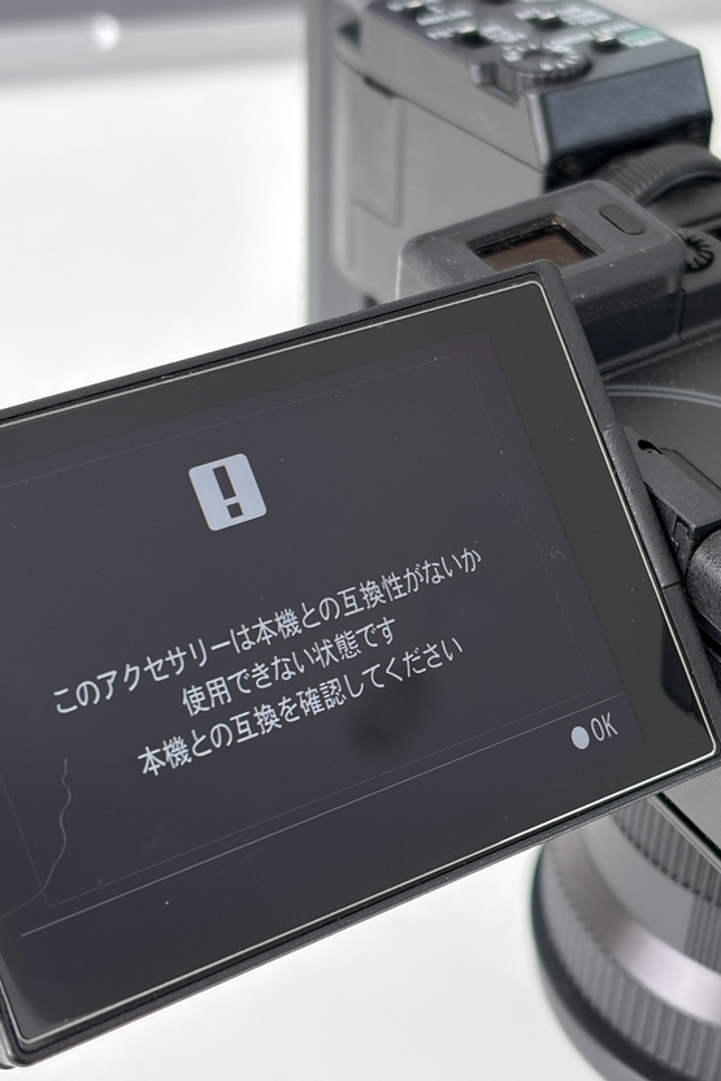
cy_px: 559
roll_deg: -5.2
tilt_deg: -39.9
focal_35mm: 78
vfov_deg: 26.0
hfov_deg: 17.4
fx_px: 2342
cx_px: 499
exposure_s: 1/121
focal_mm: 5.96
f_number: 1.6
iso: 50
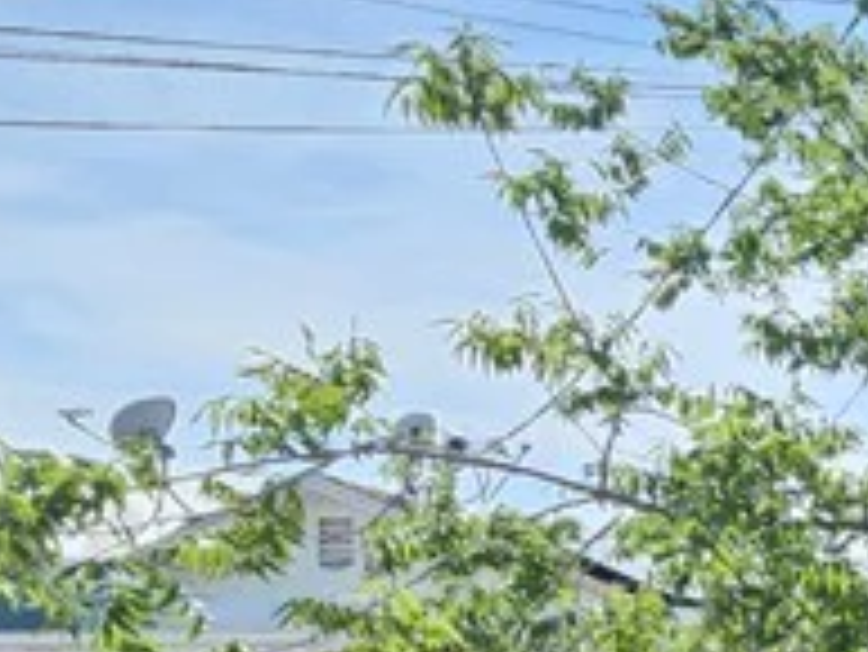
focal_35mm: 69
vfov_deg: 19.2
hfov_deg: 18.0
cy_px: 922
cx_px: 1781
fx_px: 1731
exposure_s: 1/794
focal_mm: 2.2
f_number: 2.2
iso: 50
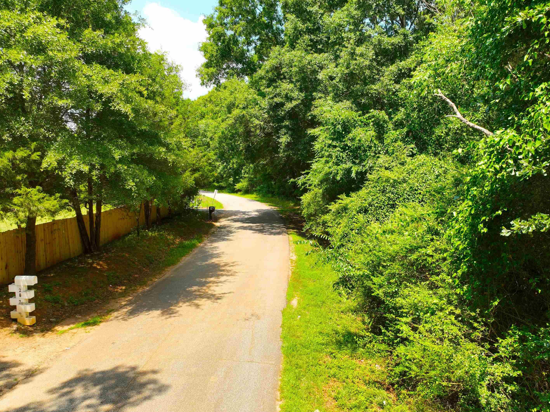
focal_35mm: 26
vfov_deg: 53.0
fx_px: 413
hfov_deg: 67.3
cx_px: 289
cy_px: 212
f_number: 2.8
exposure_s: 1/120
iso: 160
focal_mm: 12.29
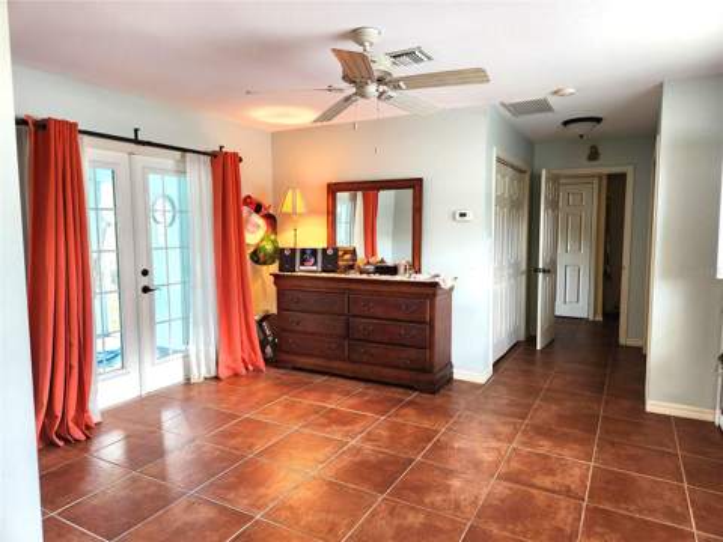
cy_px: 271
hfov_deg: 73.9
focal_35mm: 23
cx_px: 362
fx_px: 480
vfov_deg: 58.9
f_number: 1.8
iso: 400
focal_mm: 5.4
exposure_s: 1/120
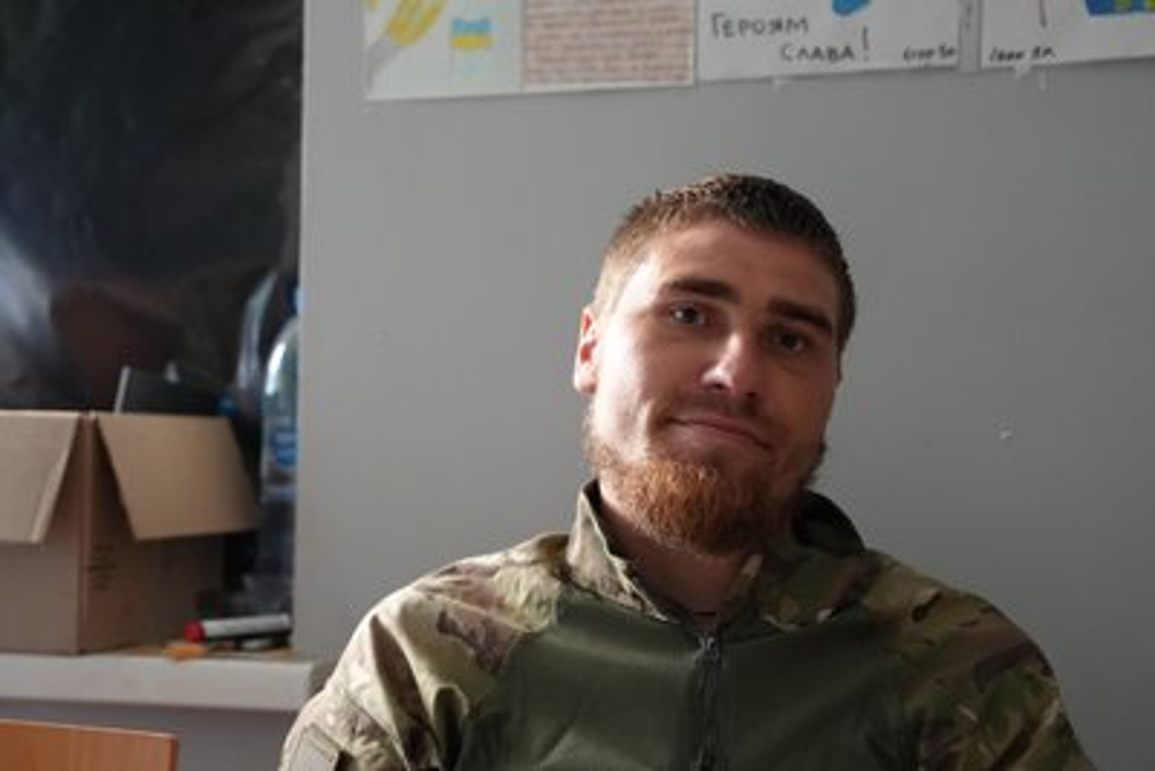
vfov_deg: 25.1
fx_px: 1733
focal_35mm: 54
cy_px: 386
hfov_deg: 36.9
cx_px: 578
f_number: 4
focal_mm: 54
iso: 8000
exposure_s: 1/160
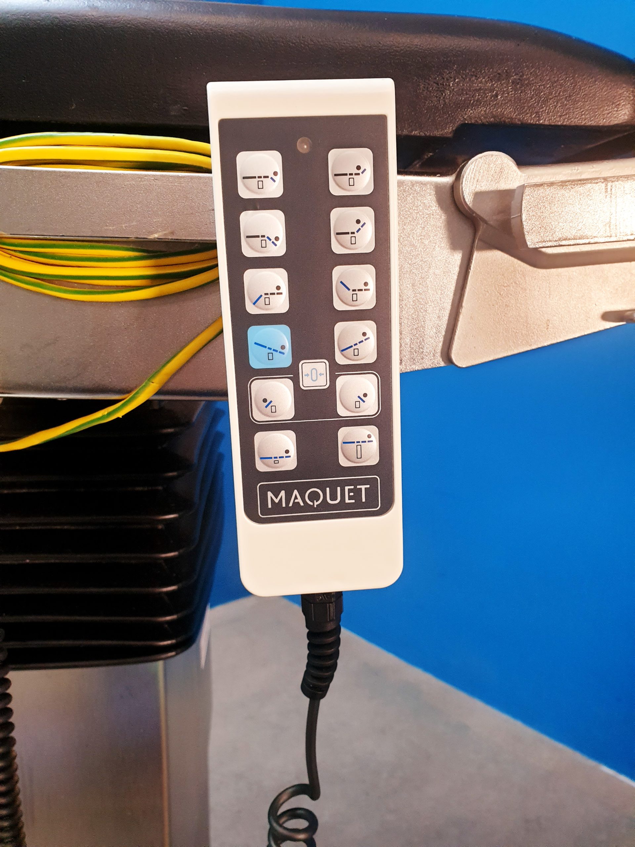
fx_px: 636
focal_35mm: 26
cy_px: 424
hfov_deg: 53.1
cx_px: 318
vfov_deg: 67.3
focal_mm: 4.3
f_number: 2.4
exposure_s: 1/50
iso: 250
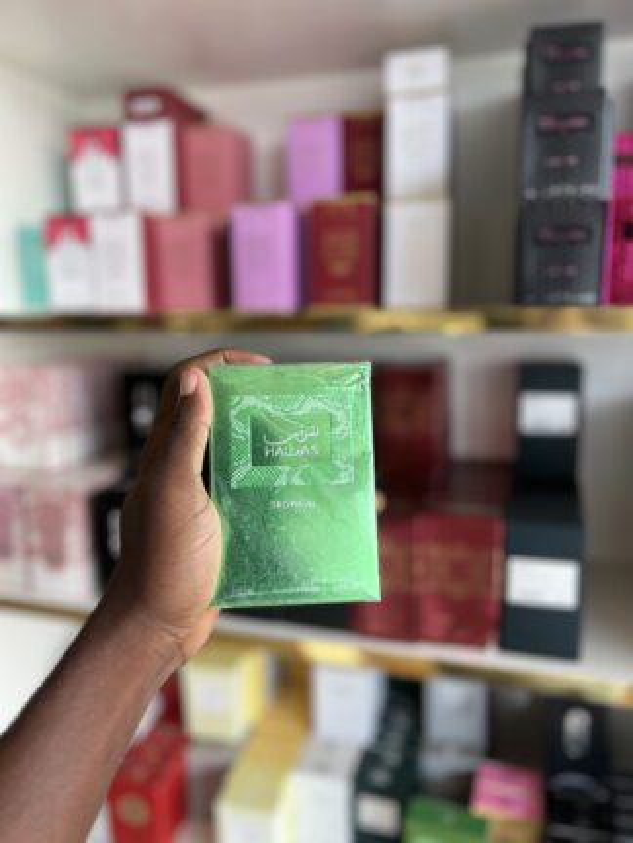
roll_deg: +2.8
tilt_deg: -8.8
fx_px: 633
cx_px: 316
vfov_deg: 67.3
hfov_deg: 53.1
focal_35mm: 26
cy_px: 422
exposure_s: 1/139
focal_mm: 5.7
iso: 32
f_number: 1.5
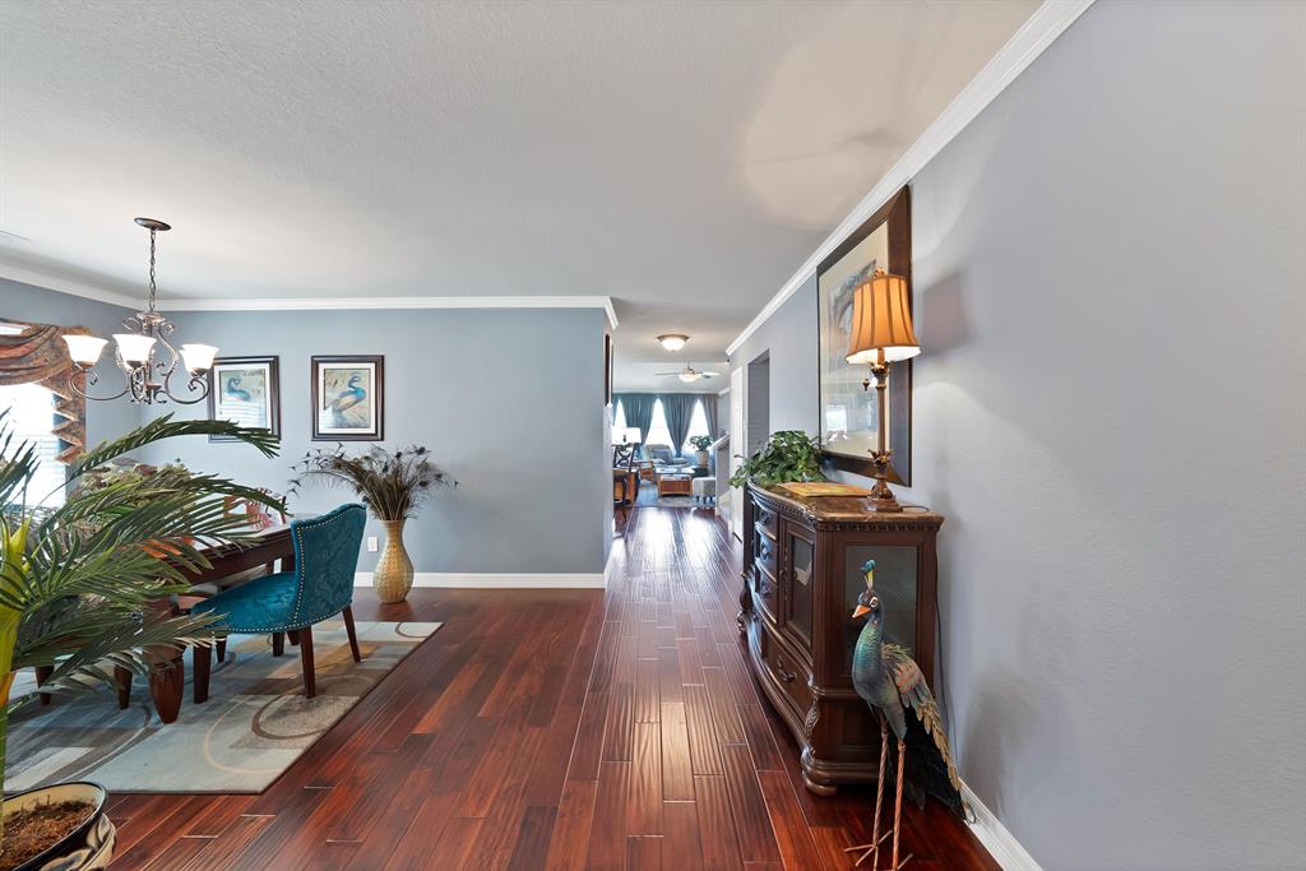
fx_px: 435
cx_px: 653
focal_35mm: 12
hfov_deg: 112.6
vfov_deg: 90.0
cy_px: 436
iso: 640
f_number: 9
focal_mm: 12
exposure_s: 1.6
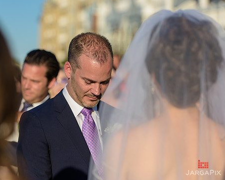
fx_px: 846
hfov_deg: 15.1
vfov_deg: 12.1
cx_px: 88
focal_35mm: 127
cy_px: 89
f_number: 3.2
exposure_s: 1/2500
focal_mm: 105
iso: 200
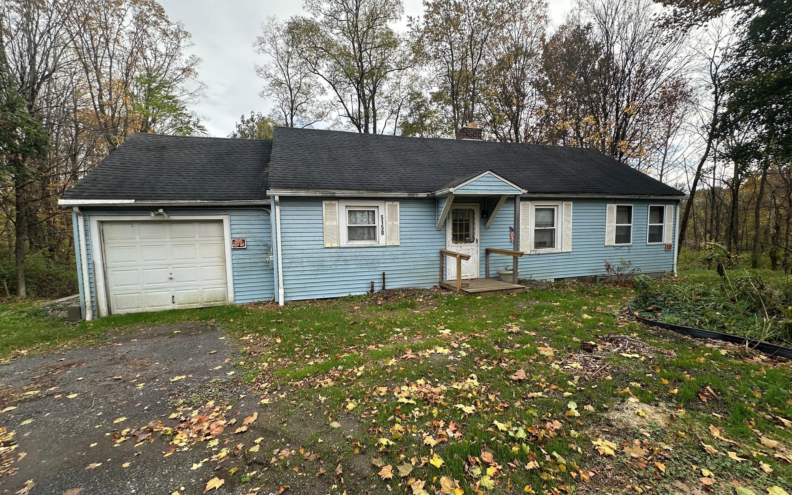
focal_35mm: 15
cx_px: 396
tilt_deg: -3.8
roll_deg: +1.2
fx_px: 324
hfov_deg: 101.5
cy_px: 256
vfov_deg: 74.8
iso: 50
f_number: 2.2
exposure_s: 1/465
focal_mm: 2.22
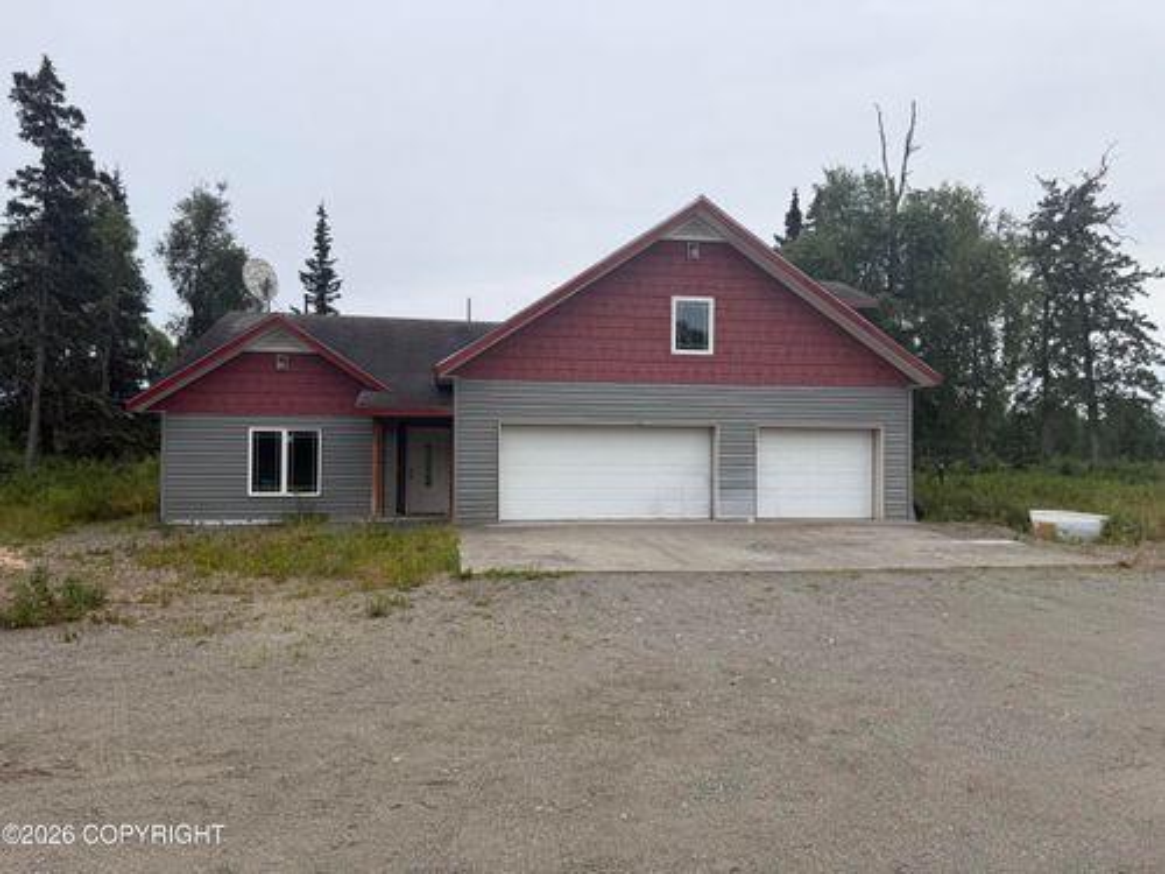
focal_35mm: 24
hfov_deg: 71.6
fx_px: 808
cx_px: 582
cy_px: 437
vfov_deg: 56.8
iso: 80
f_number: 1.78
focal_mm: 6.76
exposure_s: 1/1174
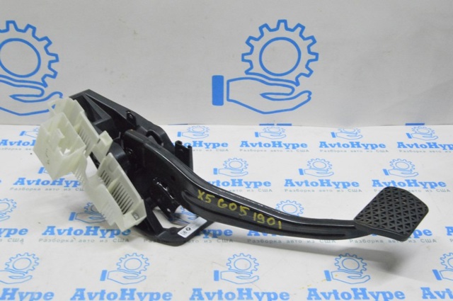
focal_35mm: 39
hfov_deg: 49.6
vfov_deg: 34.1
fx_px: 490
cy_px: 150
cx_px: 226
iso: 6400
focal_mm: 26
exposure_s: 1/20
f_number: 20
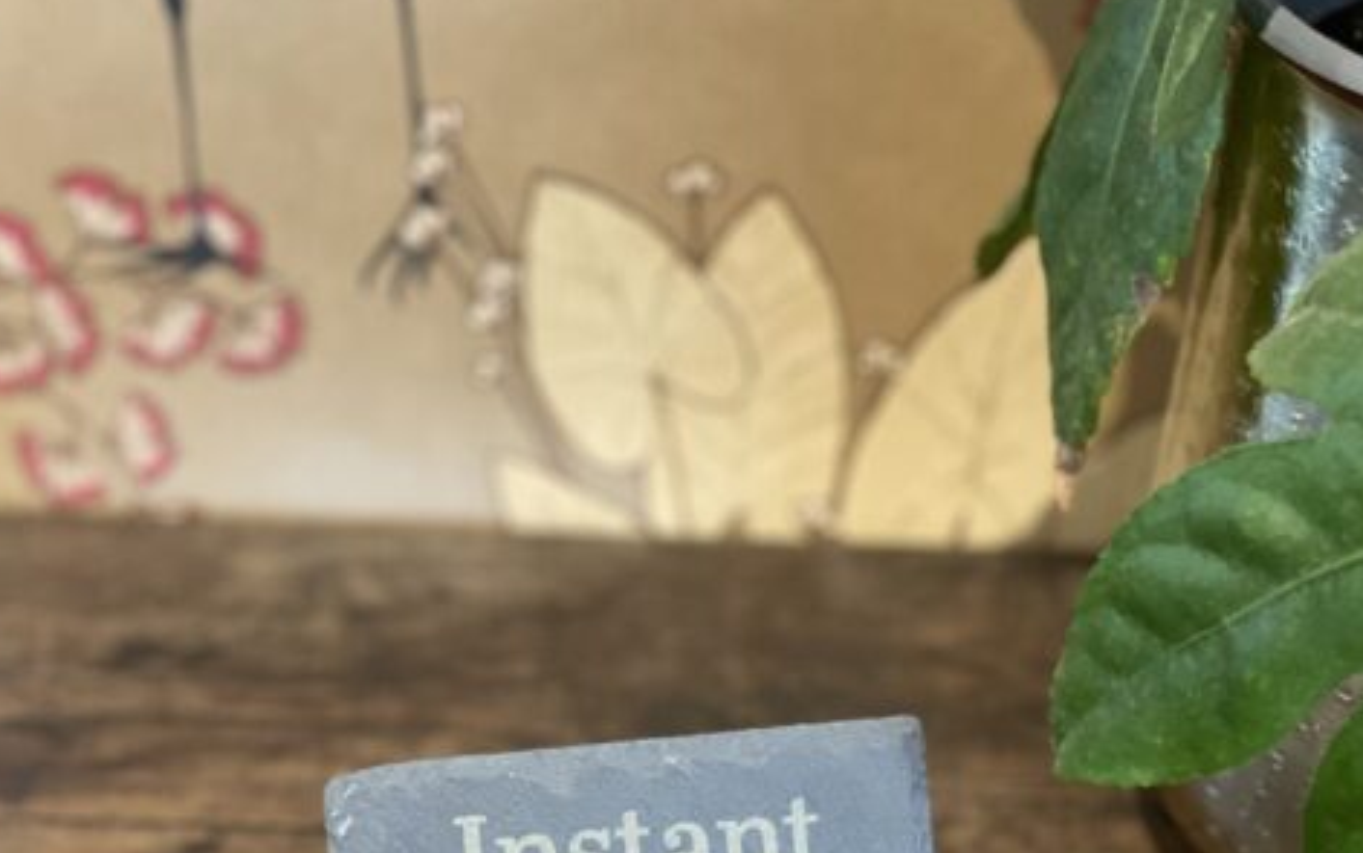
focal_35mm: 78
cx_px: 677
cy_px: 944
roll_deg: +2.2
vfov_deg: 16.3
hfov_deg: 26.5
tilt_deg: -37.5
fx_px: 2899
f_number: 2
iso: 320
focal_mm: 6
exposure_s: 1/33
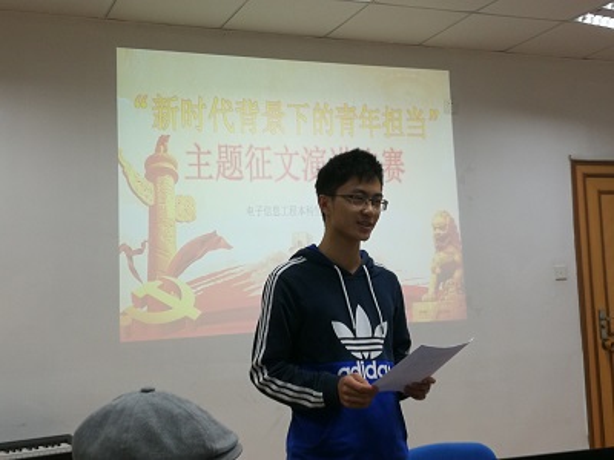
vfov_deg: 32.9
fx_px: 780
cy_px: 230
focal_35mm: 44
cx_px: 307
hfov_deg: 42.9
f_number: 2.2
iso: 160
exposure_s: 1/50
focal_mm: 3.95
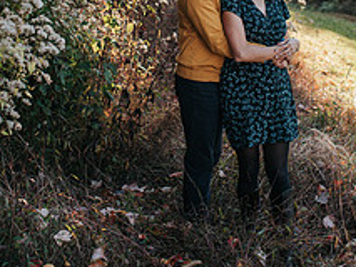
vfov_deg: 20.0
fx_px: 731
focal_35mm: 71
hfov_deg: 27.2
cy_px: -13
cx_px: 232
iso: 400
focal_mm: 35
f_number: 3.2
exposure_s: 1/640
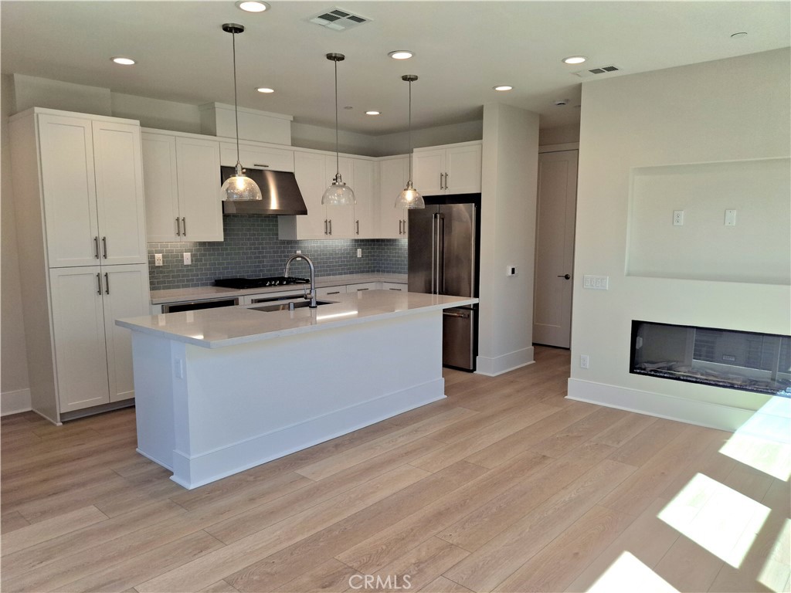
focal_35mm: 25
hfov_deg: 69.4
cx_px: 396
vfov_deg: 54.9
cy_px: 296
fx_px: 571
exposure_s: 1/333
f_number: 1.8
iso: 25
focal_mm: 4.69
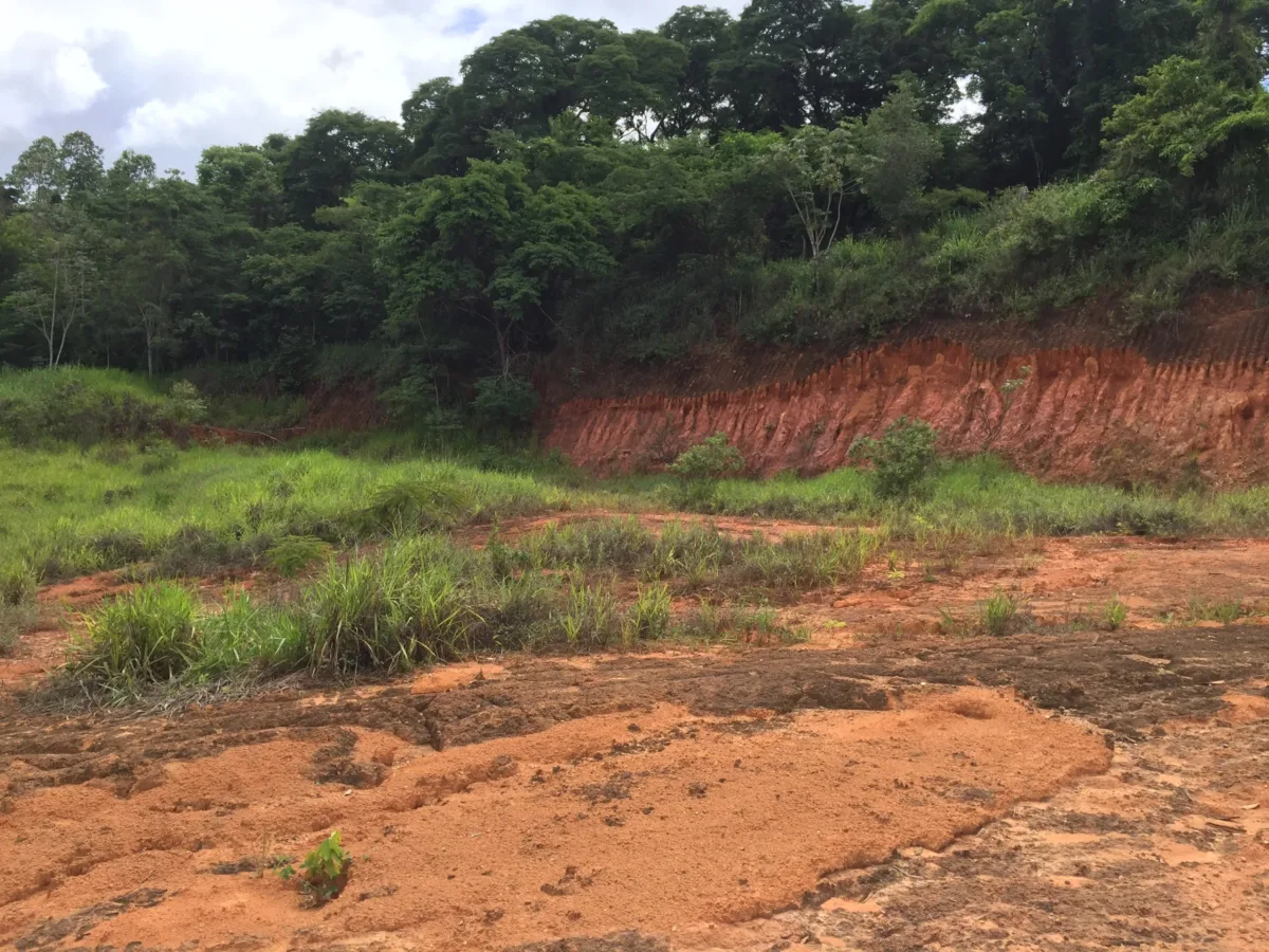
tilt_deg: +0.4
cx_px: 634
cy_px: 476
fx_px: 1063
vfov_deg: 48.2
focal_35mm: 29
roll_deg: -5.8
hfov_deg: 61.7
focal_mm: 4.15
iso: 32
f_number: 2.2
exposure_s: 1/1163
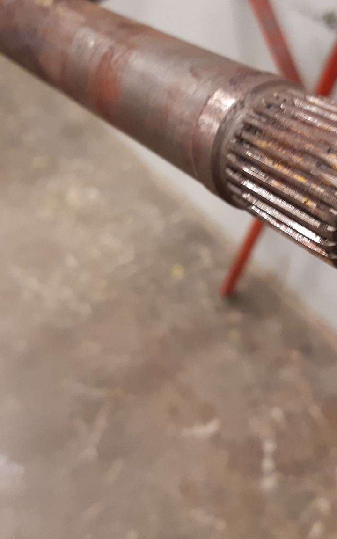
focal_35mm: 49
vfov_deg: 40.9
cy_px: 219
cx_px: 196
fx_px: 720
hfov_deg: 26.3
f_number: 1.7
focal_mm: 3.93
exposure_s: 1/33
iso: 200
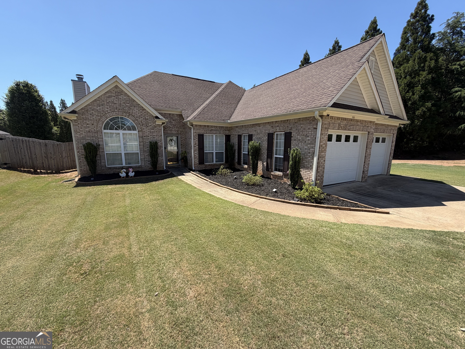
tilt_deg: -11.1
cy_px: 174
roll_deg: +0.3
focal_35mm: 14
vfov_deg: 85.7
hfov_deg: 102.1
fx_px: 188
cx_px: 232
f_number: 2.2
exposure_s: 1/770
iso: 32
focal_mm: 2.22
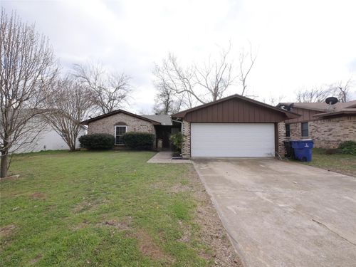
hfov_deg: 94.5
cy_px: 134
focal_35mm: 16
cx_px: 178
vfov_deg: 78.1
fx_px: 165
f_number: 8
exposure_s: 1/100
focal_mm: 8
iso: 200
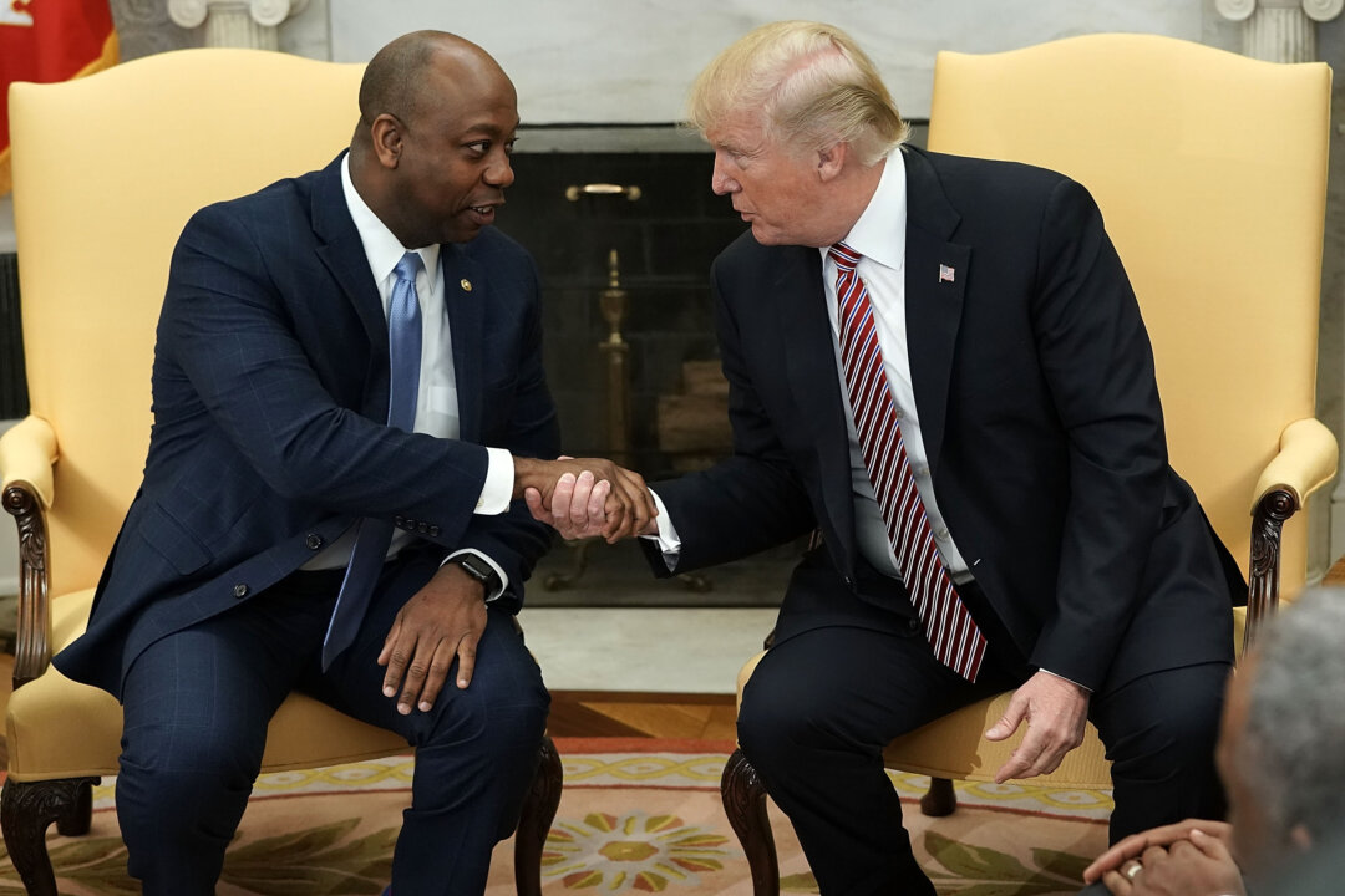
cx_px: 672
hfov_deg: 28.8
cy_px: 448
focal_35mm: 70
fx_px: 2615
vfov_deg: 19.5
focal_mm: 70
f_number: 4
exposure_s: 1/250
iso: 3200
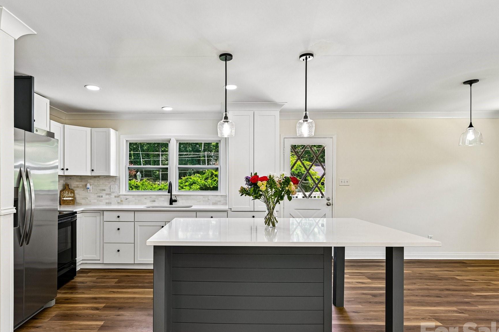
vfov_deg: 62.8
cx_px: 217
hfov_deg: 84.7
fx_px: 271
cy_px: 182
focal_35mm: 20
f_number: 8
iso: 140
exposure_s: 1/15
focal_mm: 16.5
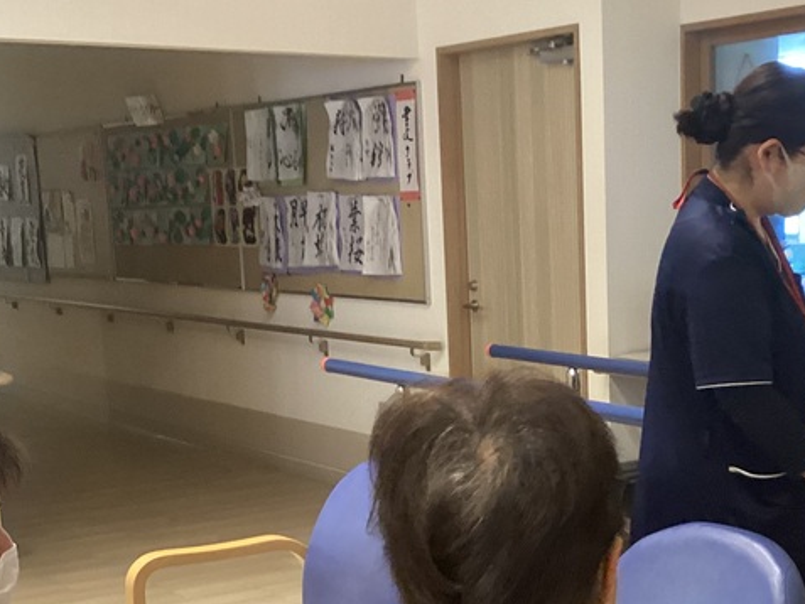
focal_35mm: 65
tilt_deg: -10.4
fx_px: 1512
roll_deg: +0.8
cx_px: 606
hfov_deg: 29.3
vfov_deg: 22.3
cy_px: 484
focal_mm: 3.3
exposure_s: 1/60
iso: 320
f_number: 2.4
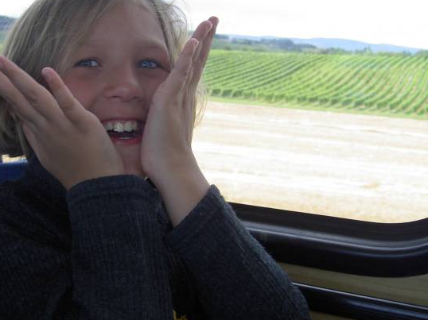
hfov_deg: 33.1
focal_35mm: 58
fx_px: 717
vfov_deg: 25.2
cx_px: 161
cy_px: 156
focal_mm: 8
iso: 100
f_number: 2.8
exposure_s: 1/250
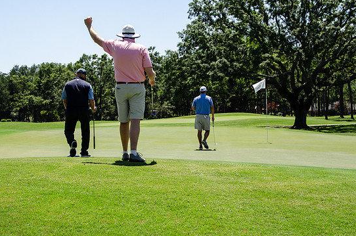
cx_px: 168
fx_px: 602
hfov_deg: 32.9
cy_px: 120
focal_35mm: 61
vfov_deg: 22.2
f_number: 10
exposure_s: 1/400
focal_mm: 38
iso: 400
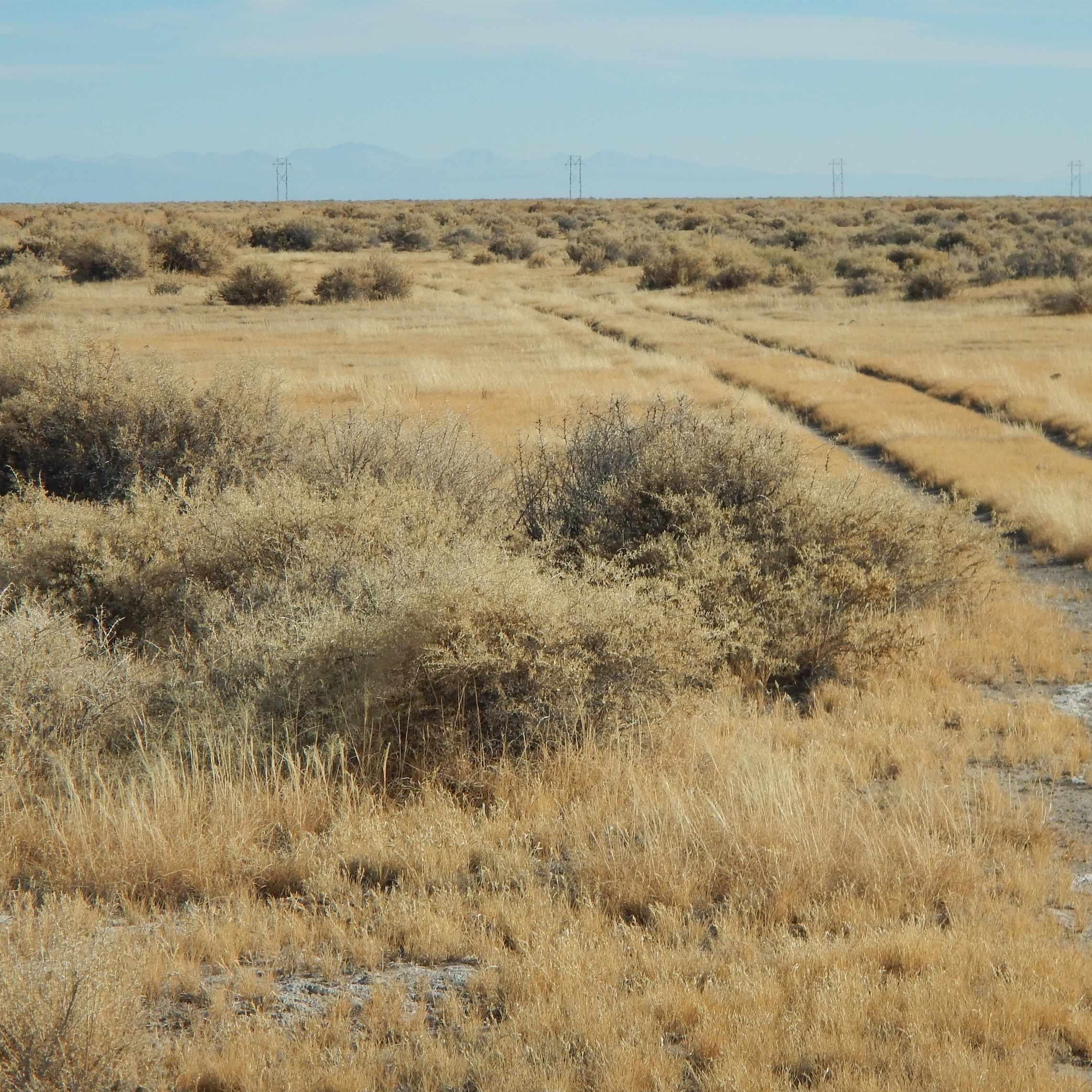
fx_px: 5925
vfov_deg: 10.5
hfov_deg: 10.5
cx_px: 481
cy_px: 548
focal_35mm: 166
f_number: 4.8
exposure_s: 1/800
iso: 125
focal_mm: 25
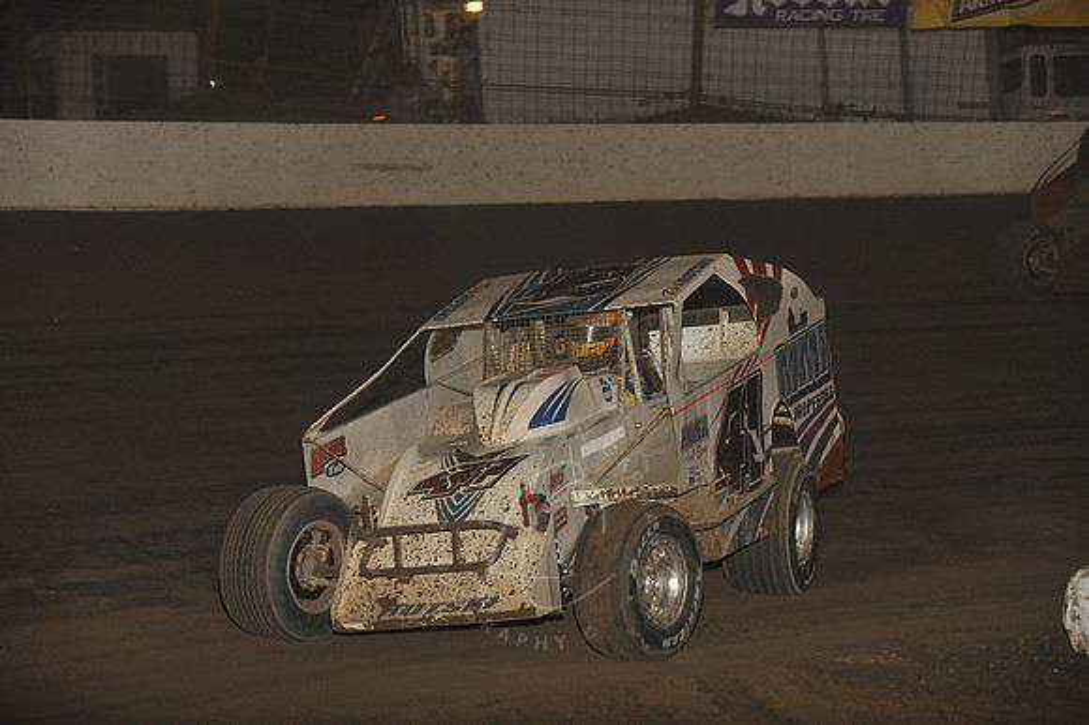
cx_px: 544
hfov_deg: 15.2
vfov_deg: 10.1
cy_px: 362
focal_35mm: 135
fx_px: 4081
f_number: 6.3
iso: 800
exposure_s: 1/320
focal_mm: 135
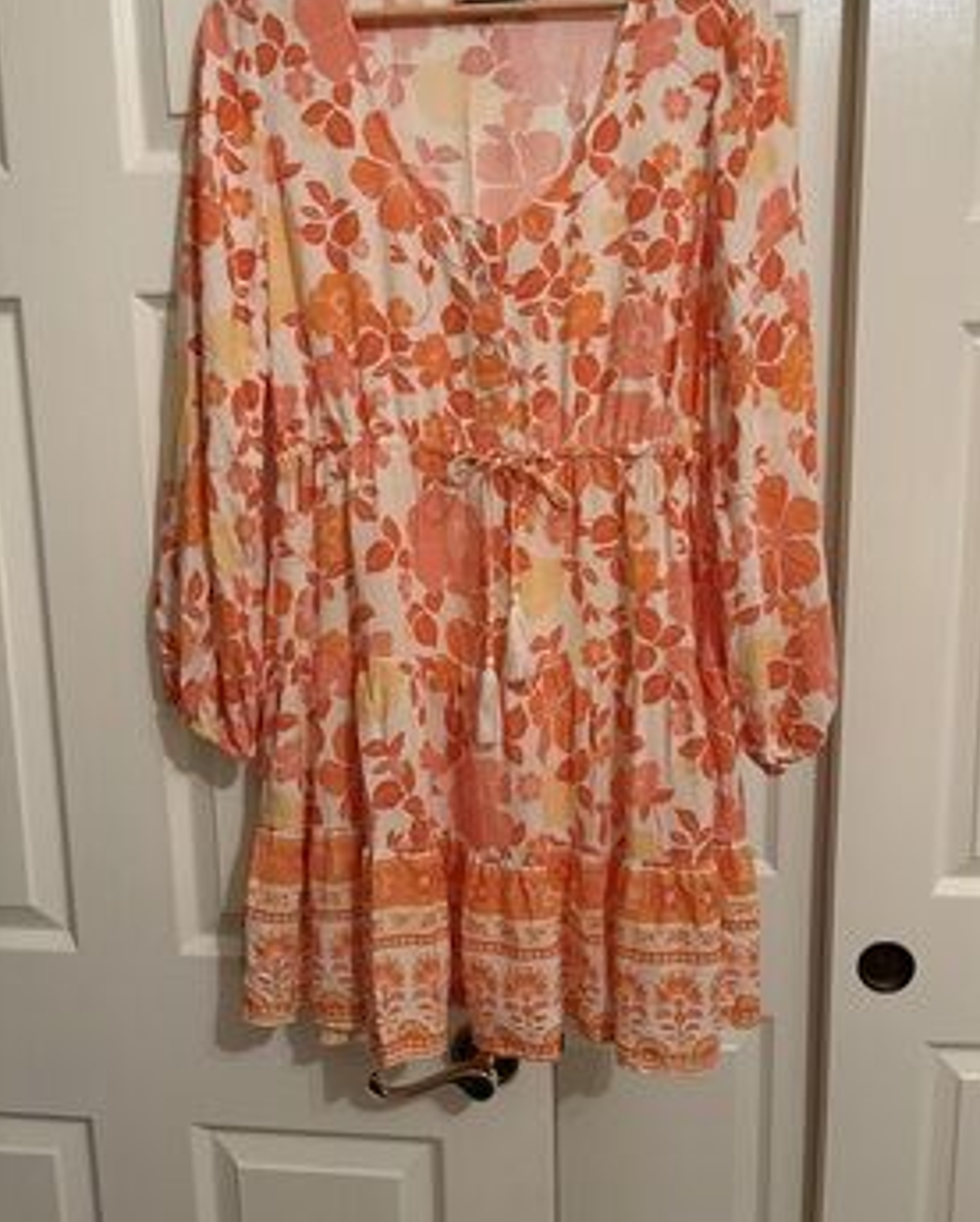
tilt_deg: -8.8
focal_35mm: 28
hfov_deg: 51.6
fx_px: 1013
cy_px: 551
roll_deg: +1.2
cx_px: 499
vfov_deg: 62.0
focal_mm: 5.96
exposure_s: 1/40
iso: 500
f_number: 1.6
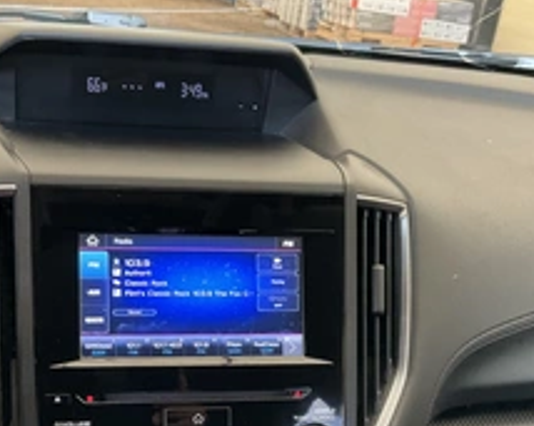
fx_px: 837
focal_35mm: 53
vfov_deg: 28.1
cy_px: 331
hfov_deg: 35.2
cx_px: 202
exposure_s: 1/60
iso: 160
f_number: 1.8
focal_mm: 3
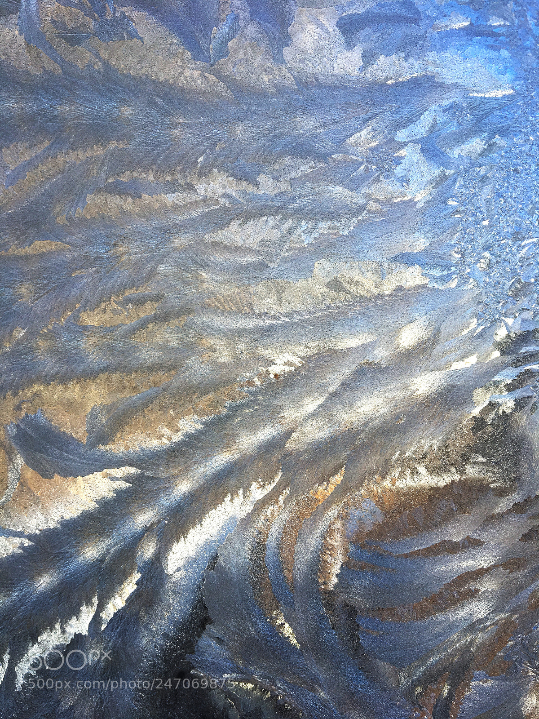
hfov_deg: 48.2
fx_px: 602
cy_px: 360
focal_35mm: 29
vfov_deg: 61.7
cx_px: 270
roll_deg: -2.1
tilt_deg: -0.2
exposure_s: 1/777
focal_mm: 4.15
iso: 25
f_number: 2.2
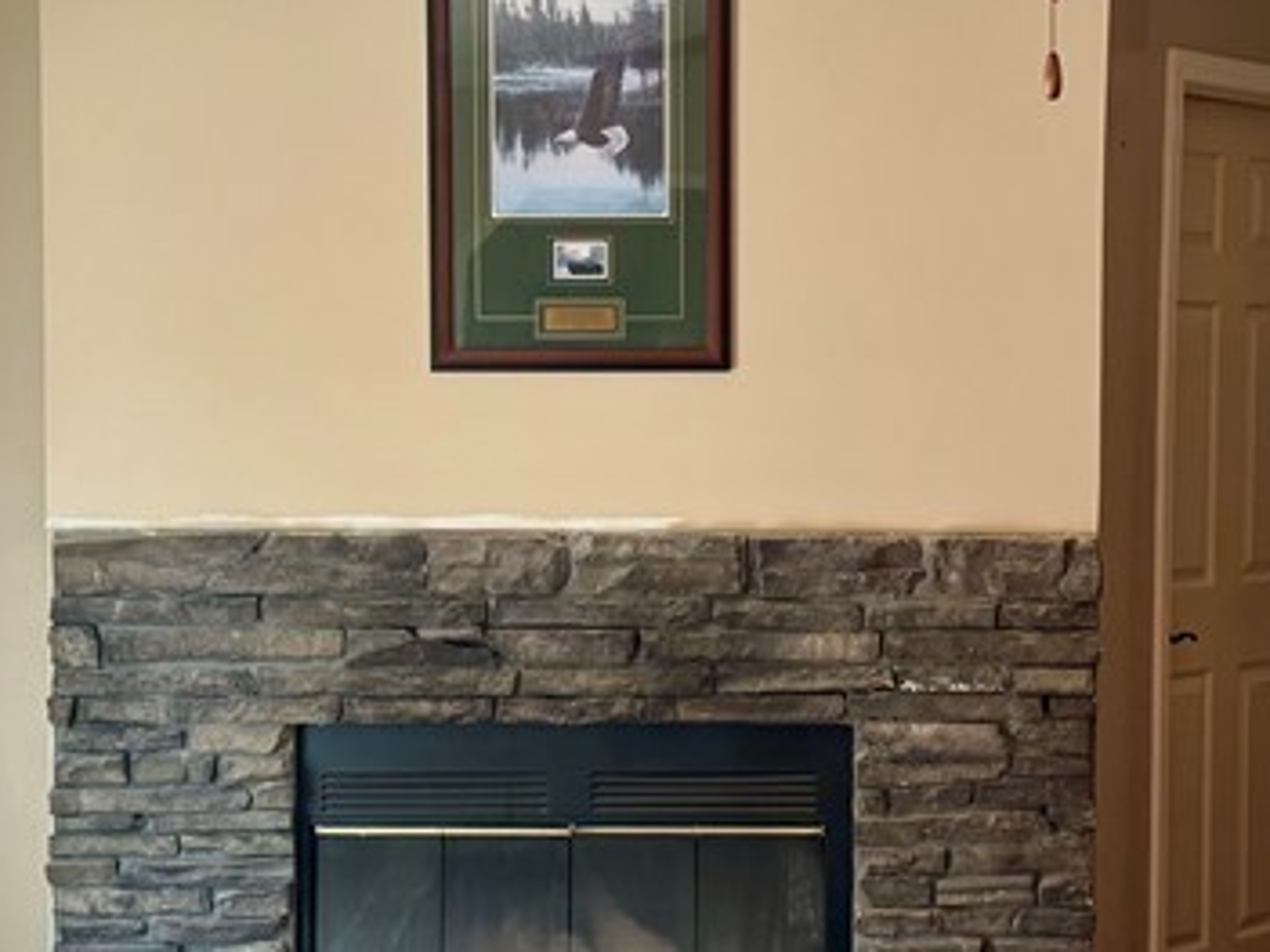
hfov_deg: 27.8
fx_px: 2567
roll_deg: -0.3
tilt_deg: -5.5
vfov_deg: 21.0
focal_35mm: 70
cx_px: 633
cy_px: 561
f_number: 1.78
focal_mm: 6.76
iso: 160
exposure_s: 1/120
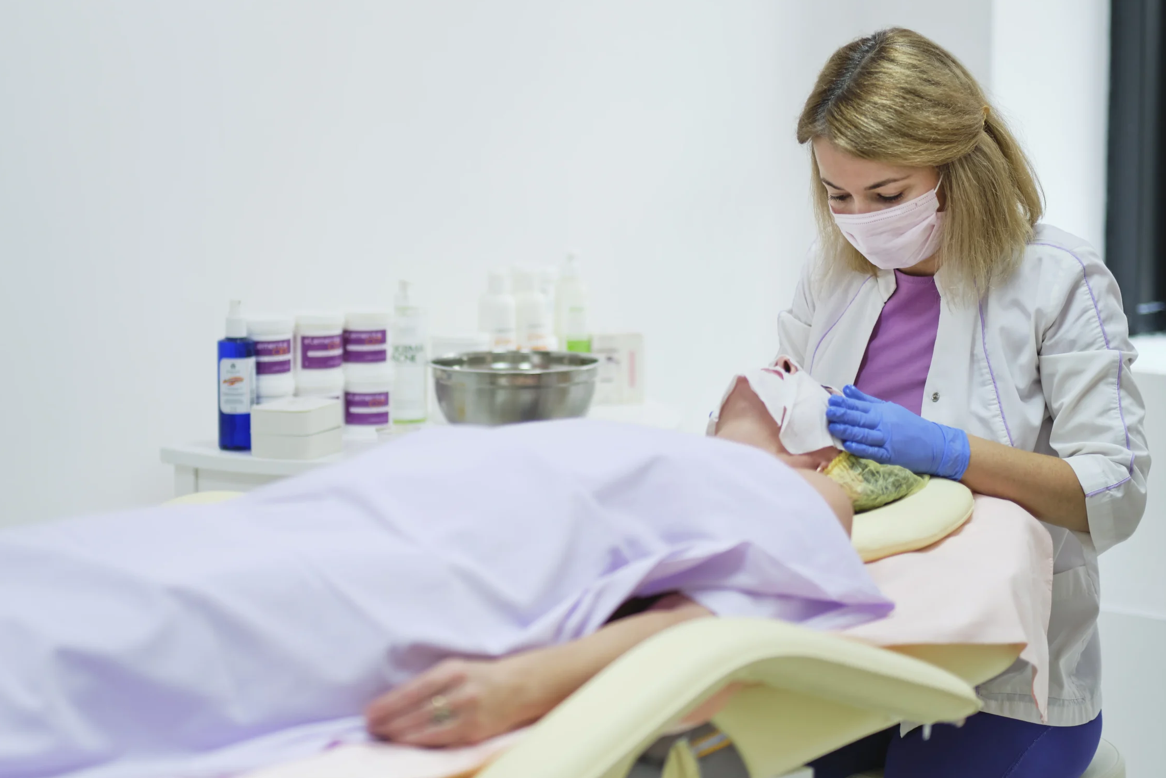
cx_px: 539
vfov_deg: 14.3
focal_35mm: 96
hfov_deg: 21.2
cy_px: 347
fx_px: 3110
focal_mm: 56
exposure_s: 1/320
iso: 320
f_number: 1.2
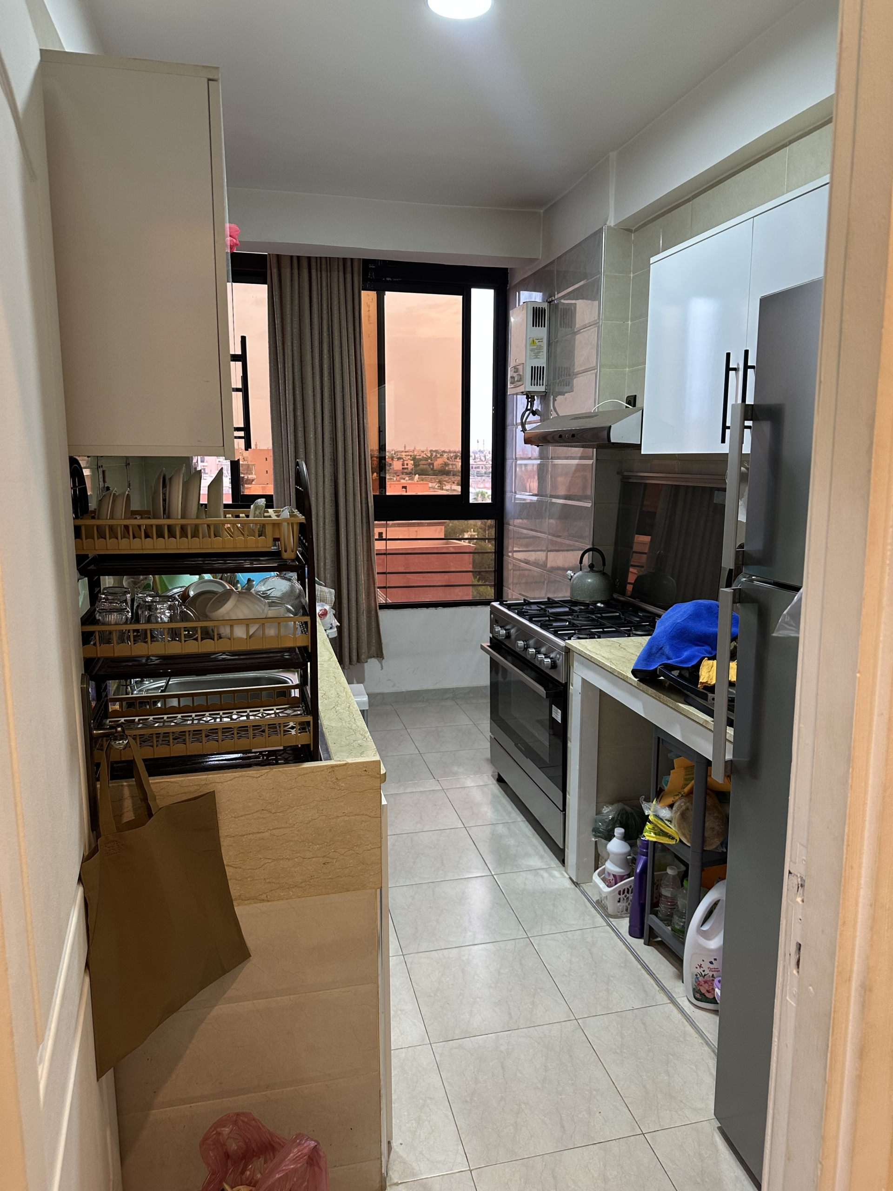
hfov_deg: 56.8
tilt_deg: -8.7
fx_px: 826
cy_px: 596
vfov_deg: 71.6
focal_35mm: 24
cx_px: 446
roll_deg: -0.9
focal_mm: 6.86
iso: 160
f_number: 1.78
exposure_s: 1/50
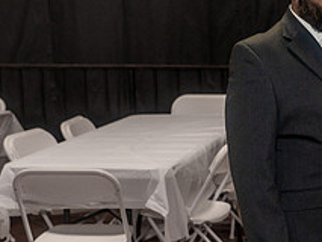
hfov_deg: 16.5
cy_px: 123
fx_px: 1070
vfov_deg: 12.9
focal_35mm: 115
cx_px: 373
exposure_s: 1/250
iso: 2000
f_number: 4
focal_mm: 44
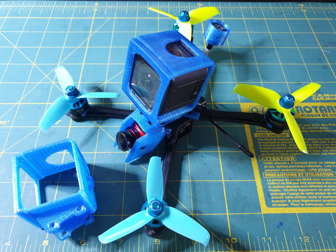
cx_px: 168
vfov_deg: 53.1
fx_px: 252
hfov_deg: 67.3
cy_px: 126
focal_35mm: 26
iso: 250
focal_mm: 4.3
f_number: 1.5
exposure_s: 1/33
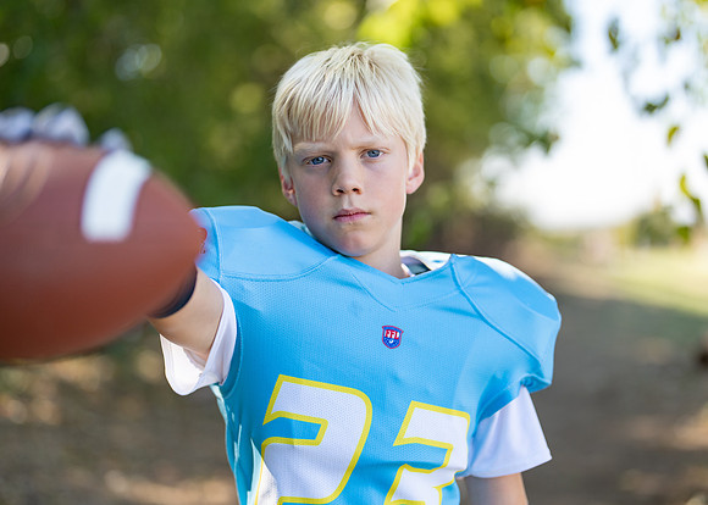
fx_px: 1184
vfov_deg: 24.1
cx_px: 366
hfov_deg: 33.3
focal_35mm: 59
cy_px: 254
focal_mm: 50
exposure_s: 1/1600
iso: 100
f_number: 1.2
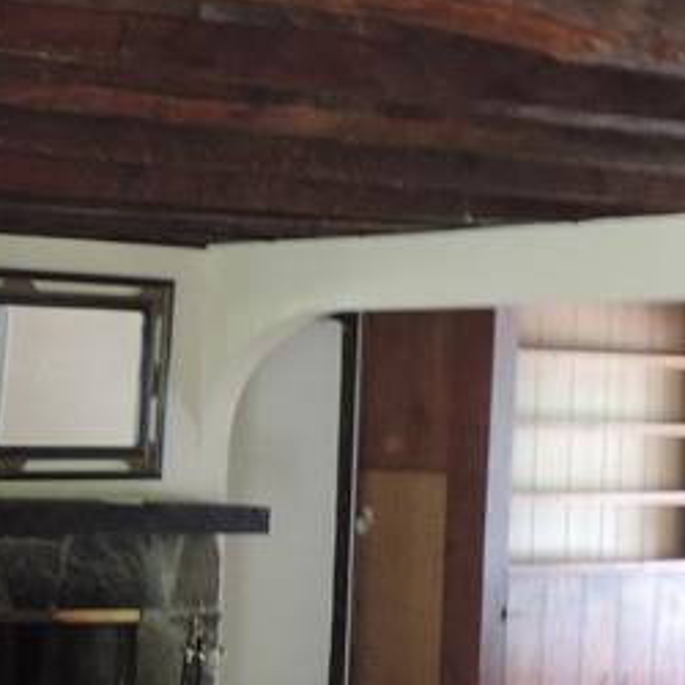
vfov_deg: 19.8
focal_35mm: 87
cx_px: -189
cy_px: 512
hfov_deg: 18.6
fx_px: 1948
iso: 400
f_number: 3
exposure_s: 1/10
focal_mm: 4.3
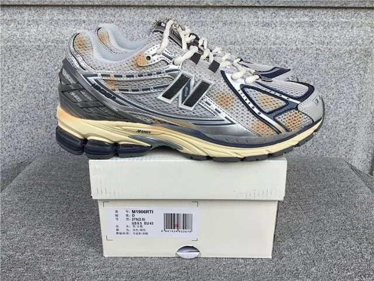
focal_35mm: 31
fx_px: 335
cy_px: 140
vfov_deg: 45.4
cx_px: 187
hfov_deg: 58.4
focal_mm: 3.3
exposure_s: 1/345
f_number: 2.4
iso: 25
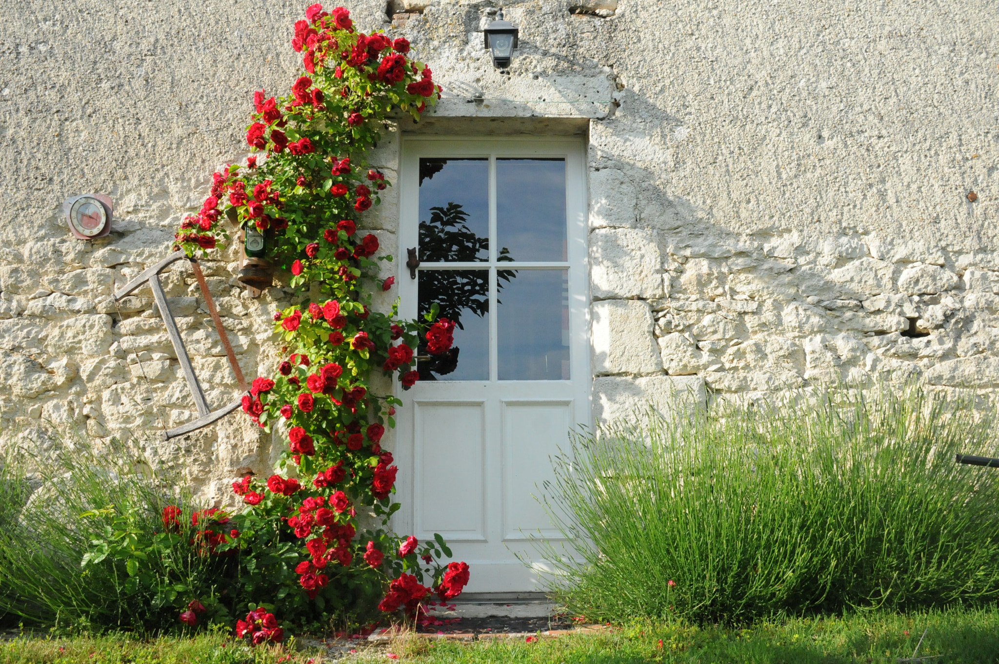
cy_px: 332
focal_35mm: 30
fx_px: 831
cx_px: 500
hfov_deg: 62.0
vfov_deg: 43.5
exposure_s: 1/2000
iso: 2000
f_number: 5.6
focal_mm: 20
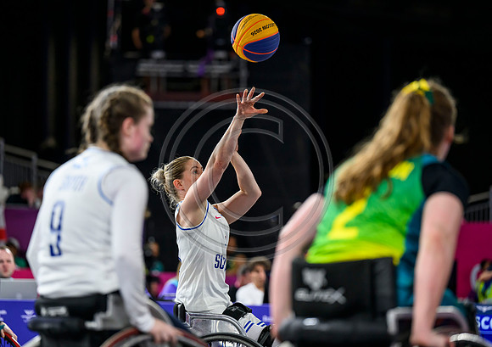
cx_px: 232
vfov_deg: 7.8
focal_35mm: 182
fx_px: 2529
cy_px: 174
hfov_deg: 11.1
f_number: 3.2
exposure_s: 1/1600
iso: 2500
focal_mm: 175
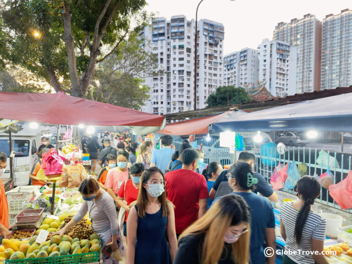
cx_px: 176
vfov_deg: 40.7
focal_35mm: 35
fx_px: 356
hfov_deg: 52.6
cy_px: 132
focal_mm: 6.06
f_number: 1.8
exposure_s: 1/55.6
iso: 708
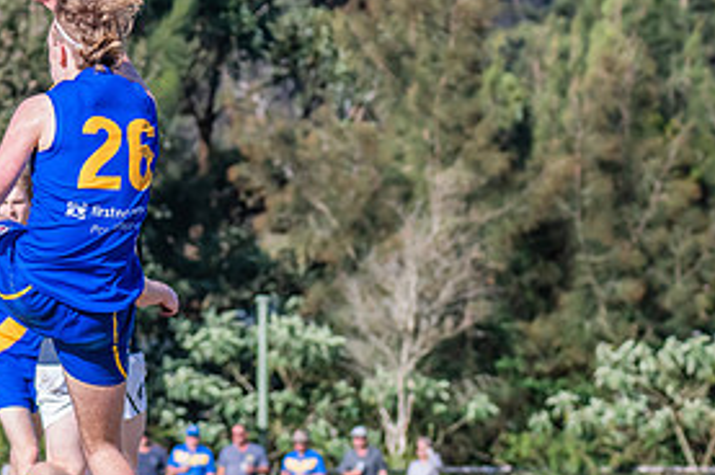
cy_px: 271
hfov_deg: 4.6
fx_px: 8907
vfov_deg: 3.1
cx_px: 42
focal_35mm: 449
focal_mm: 170
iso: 800
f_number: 7.1
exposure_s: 1/2000
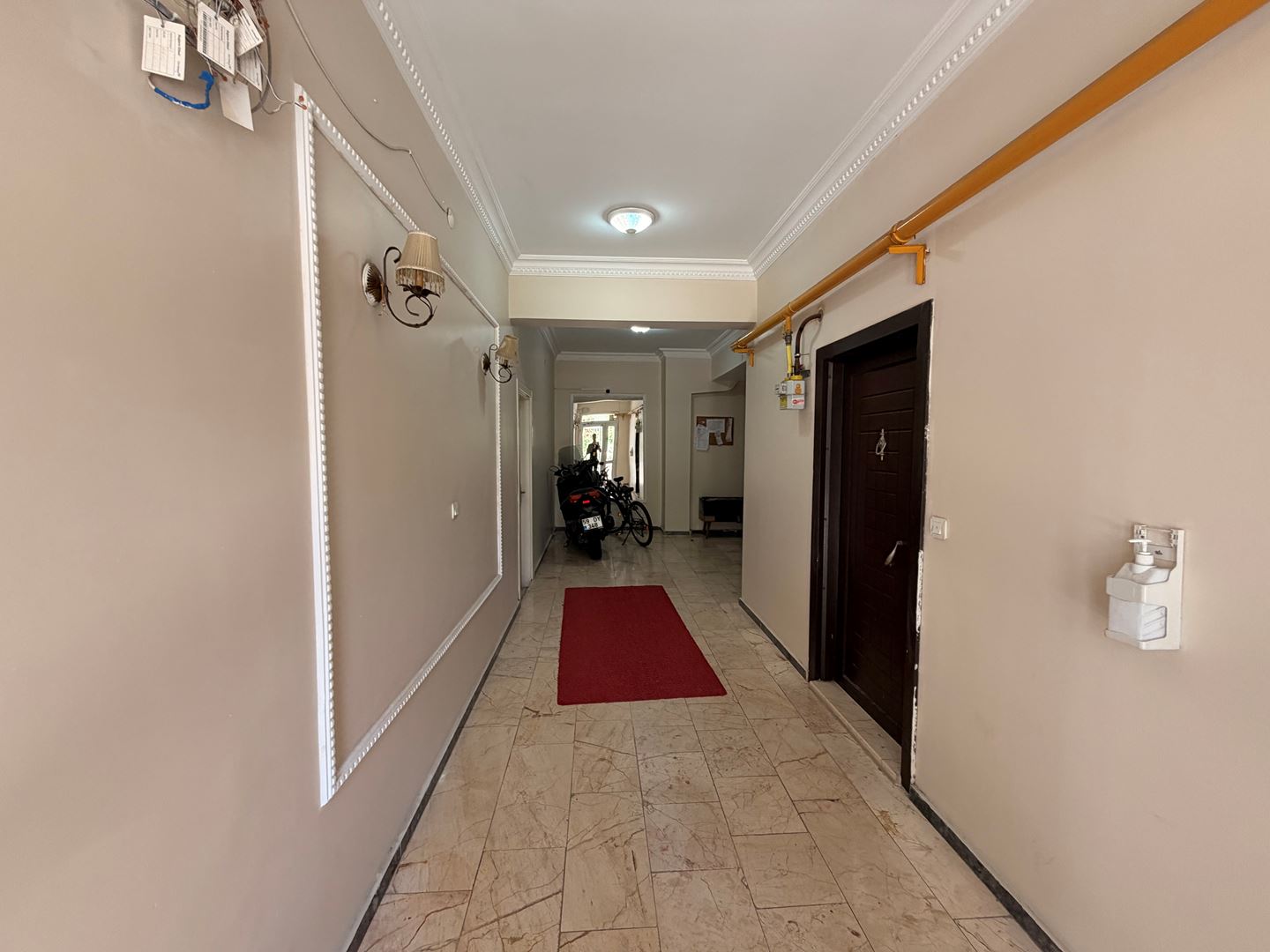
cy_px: 476
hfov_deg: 102.1
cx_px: 635
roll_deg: +0.2
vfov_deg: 85.7
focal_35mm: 14
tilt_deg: -3.4
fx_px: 514
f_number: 2.2
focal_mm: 2.22
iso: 160
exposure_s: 1/50
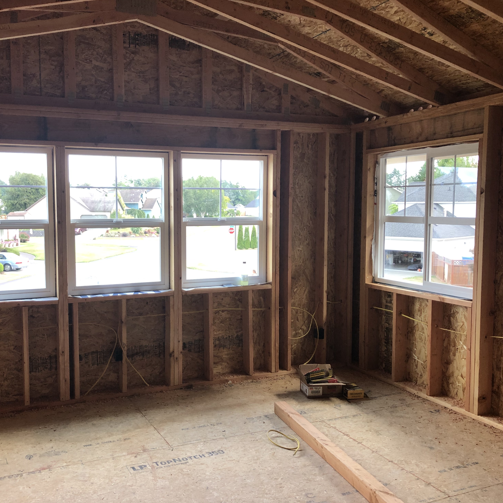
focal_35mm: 34
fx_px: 559
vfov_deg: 48.5
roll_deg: +0.9
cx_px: 201
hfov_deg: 48.2
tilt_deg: -3.9
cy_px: 253
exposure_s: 1/30
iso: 25
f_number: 1.8
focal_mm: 4
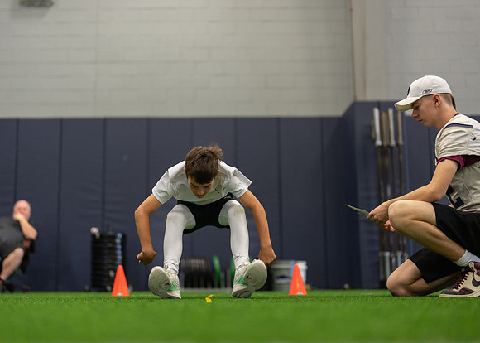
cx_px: 221
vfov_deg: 26.6
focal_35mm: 53
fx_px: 725
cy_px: 171
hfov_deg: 36.6
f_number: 1.2
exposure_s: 1/1000
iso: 1250
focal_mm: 50
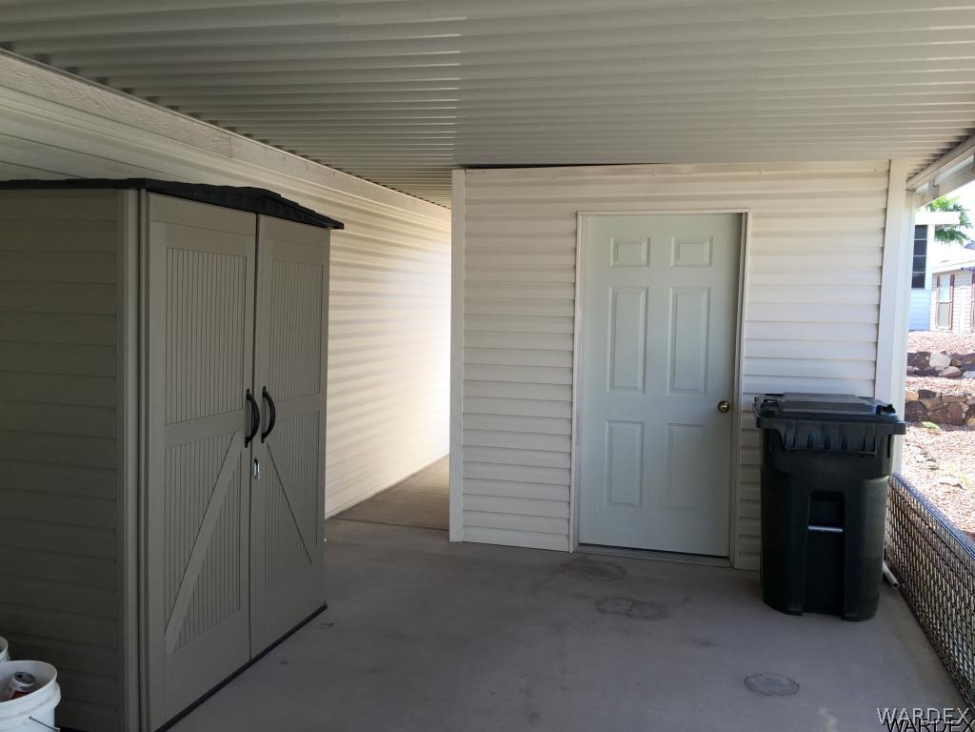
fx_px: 817
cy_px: 366
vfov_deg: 48.2
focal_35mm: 29
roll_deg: -1.6
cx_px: 488
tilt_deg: -2.3
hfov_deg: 61.7
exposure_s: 1/262
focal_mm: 4.15
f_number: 2.2
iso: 32
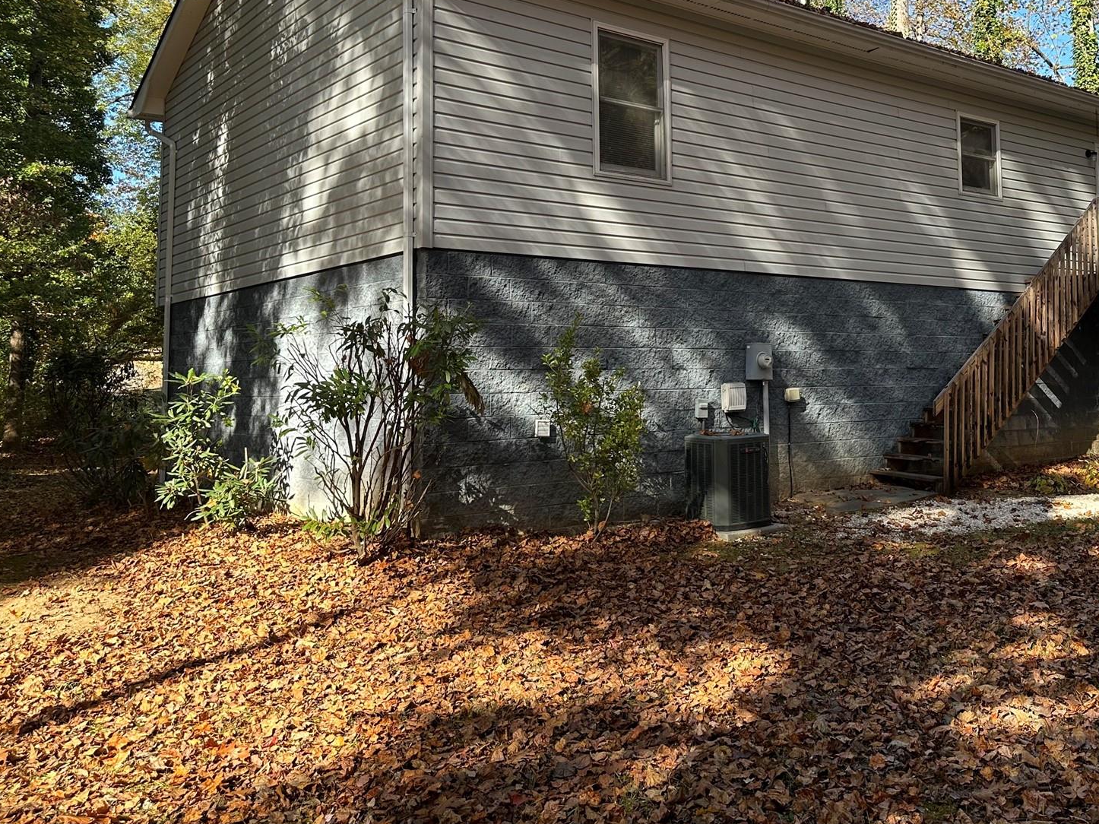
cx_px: 708
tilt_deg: +4.4
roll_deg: +0.5
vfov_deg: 41.4
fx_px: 1079
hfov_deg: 53.2
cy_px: 296
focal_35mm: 34
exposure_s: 1/822
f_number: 1.78
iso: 80
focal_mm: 6.86
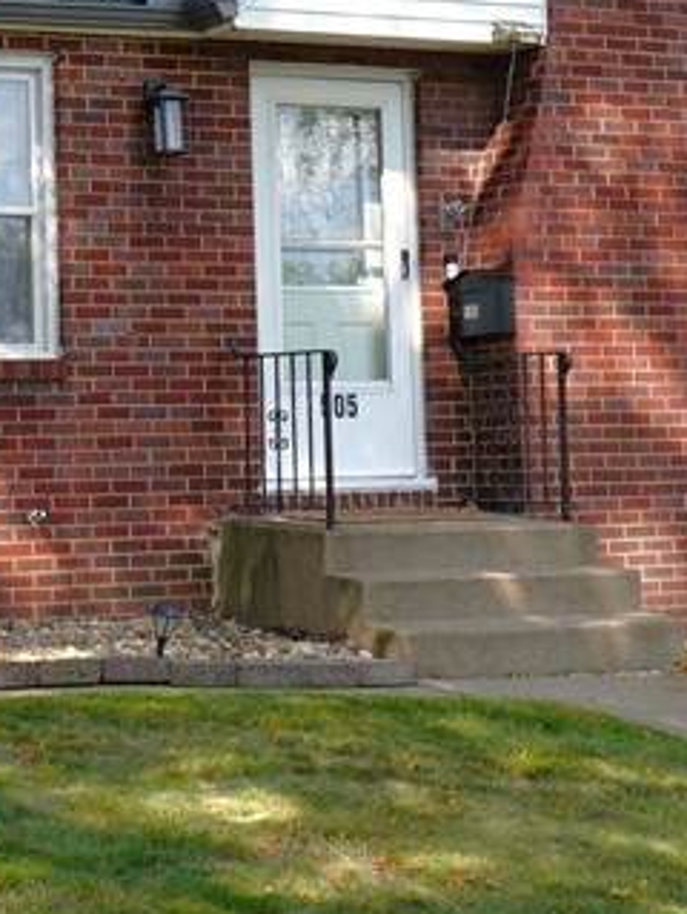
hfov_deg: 14.7
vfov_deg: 19.9
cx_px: -90
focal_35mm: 98
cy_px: 244
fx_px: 2588
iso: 100
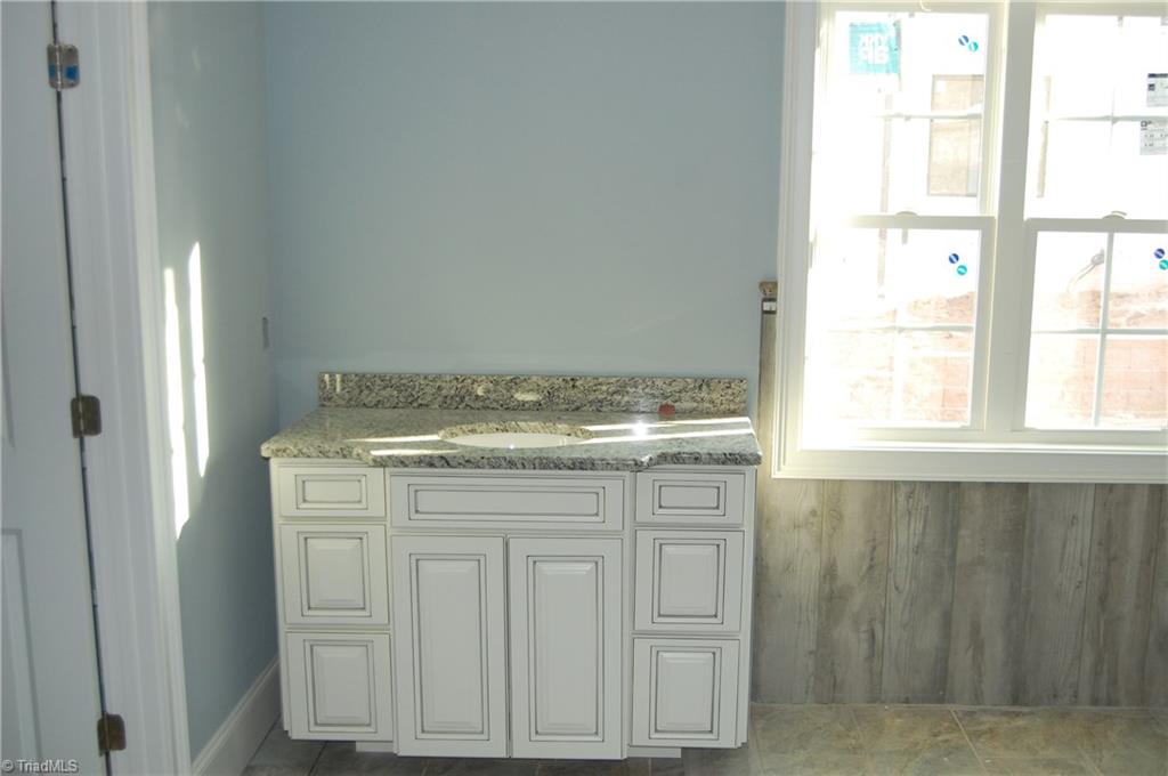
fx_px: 1167
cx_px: 584
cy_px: 388
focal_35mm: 36
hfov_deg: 53.2
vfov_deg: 36.8
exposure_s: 1/80
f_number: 4
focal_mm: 24
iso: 400
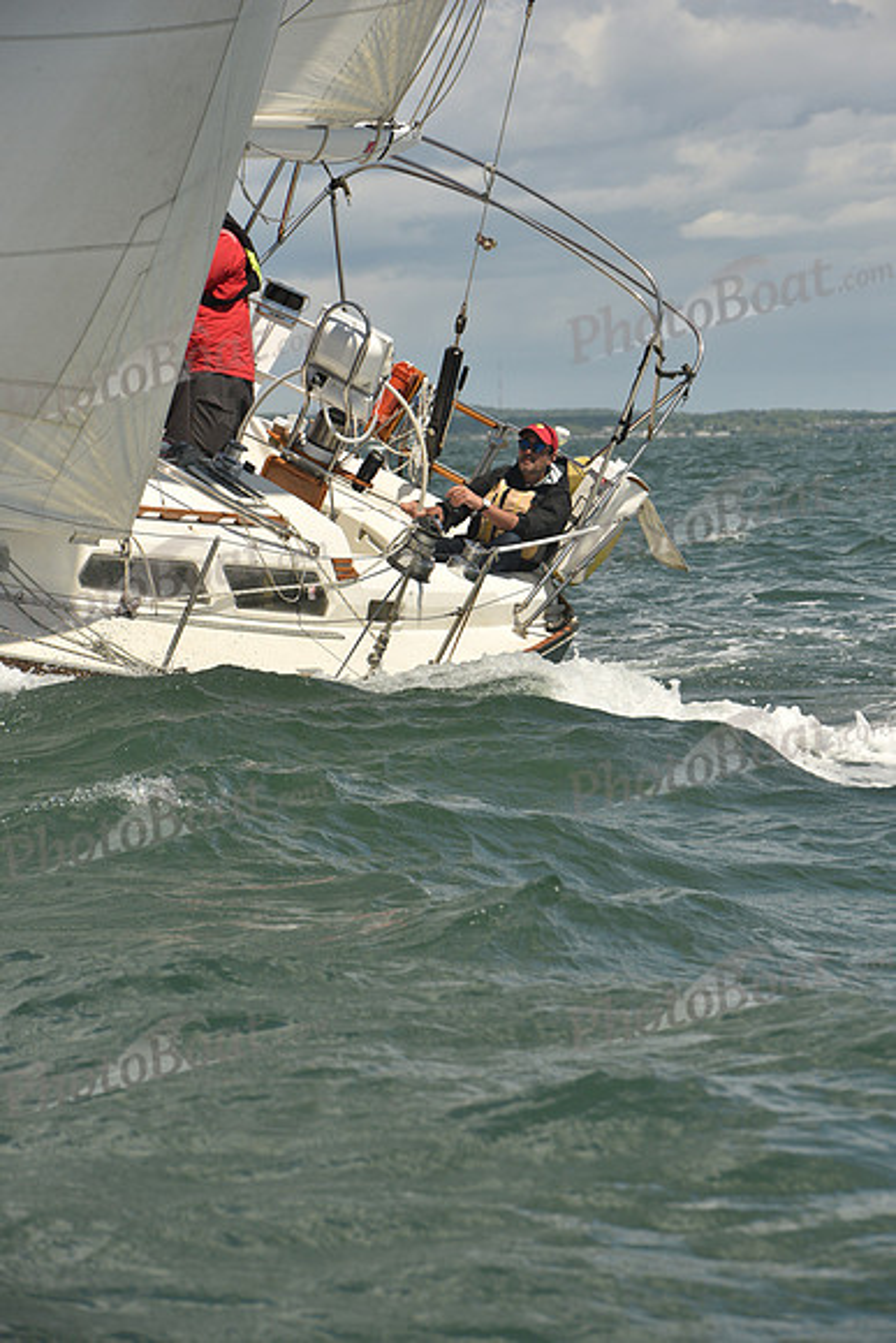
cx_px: 448
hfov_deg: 6.9
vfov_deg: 10.3
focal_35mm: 200
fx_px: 7462
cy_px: 672
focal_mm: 200
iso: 320
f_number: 14
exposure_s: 1/800
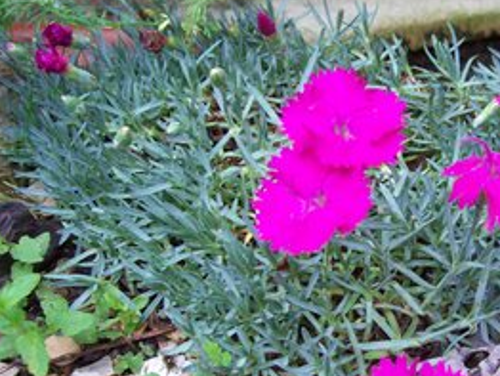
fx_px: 824
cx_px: 372
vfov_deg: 25.7
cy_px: 223
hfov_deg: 33.1
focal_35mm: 57
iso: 89
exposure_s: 1/32
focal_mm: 5.6
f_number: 2.7
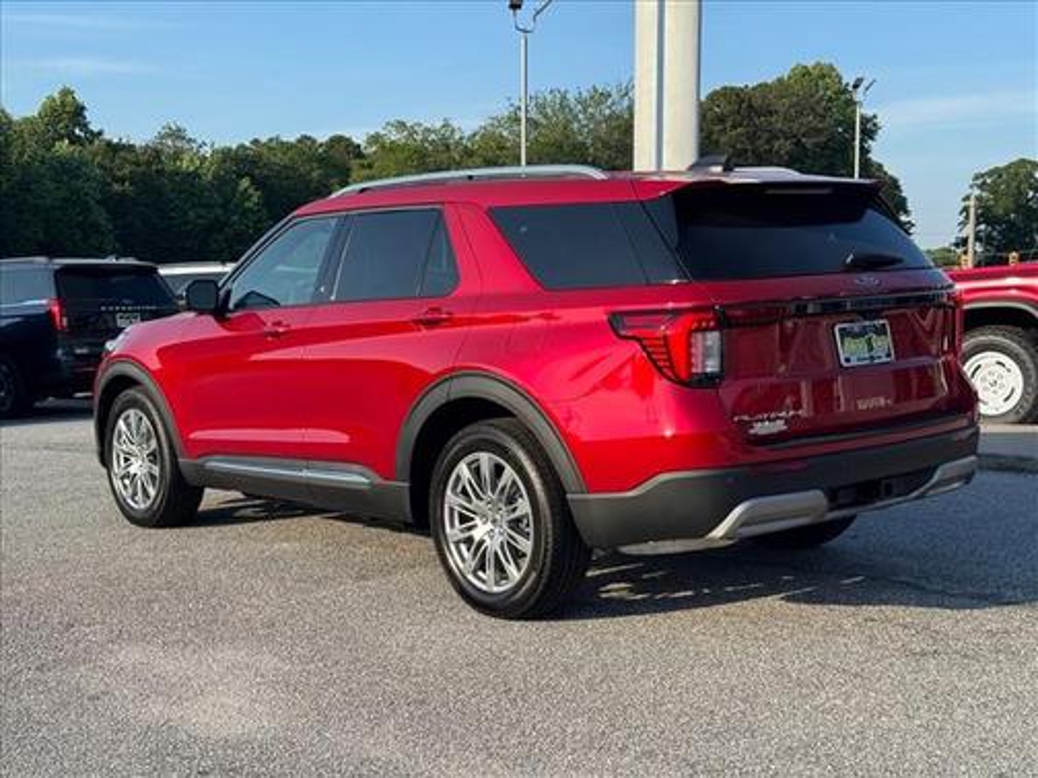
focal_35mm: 48
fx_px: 1439
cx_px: 519
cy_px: 389
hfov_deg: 39.7
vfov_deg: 30.3
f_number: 1.78
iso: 64
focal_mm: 6.76
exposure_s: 1/1984
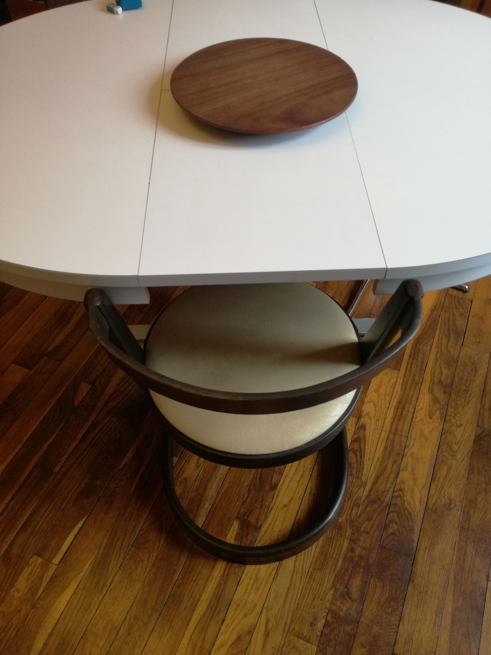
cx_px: 246
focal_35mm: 27
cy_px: 328
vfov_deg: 65.3
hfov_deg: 51.4
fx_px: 511
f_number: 2
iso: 125
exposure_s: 1/33.3
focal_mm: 3.79
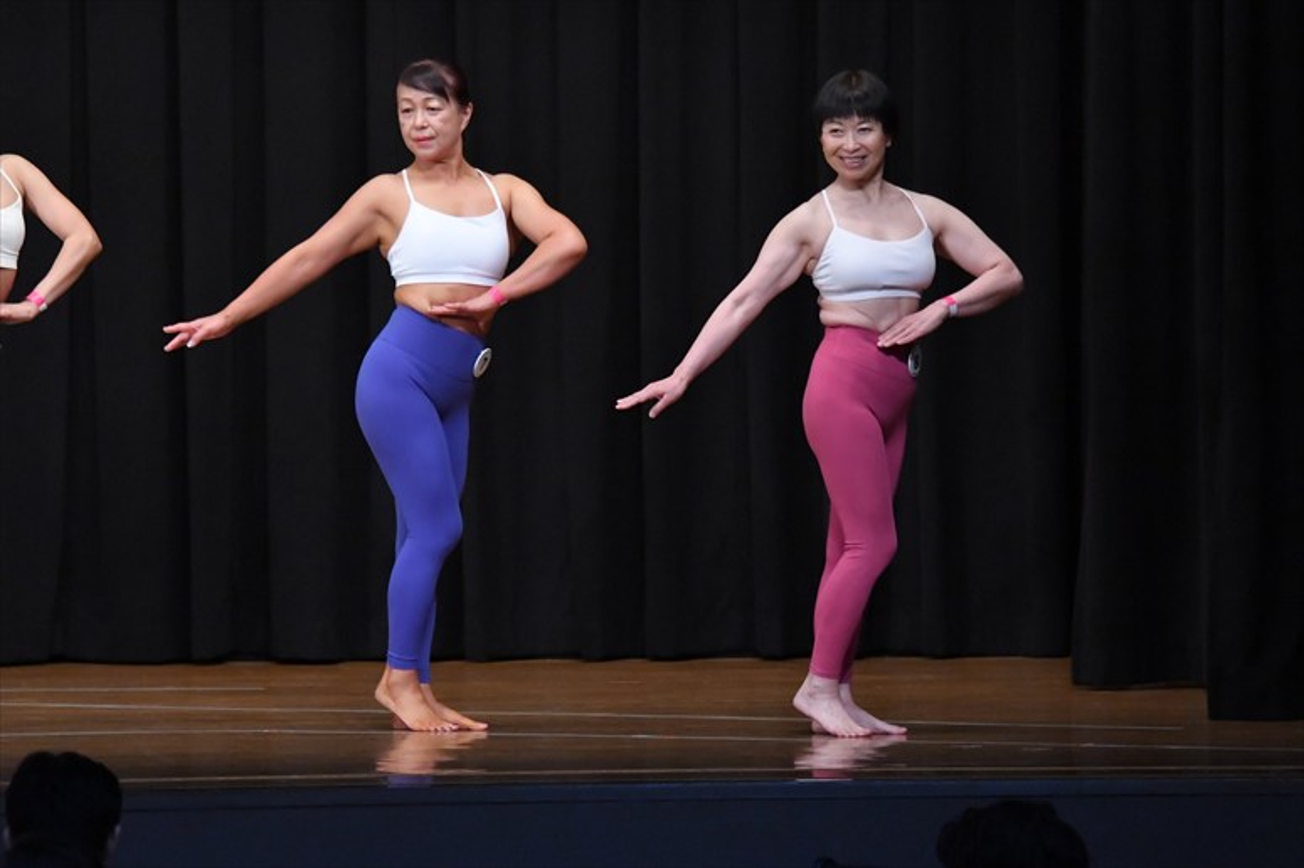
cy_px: 434
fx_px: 8146
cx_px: 652
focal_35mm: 225
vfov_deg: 6.1
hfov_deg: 9.2
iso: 6400
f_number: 5.6
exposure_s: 1/400
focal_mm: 150
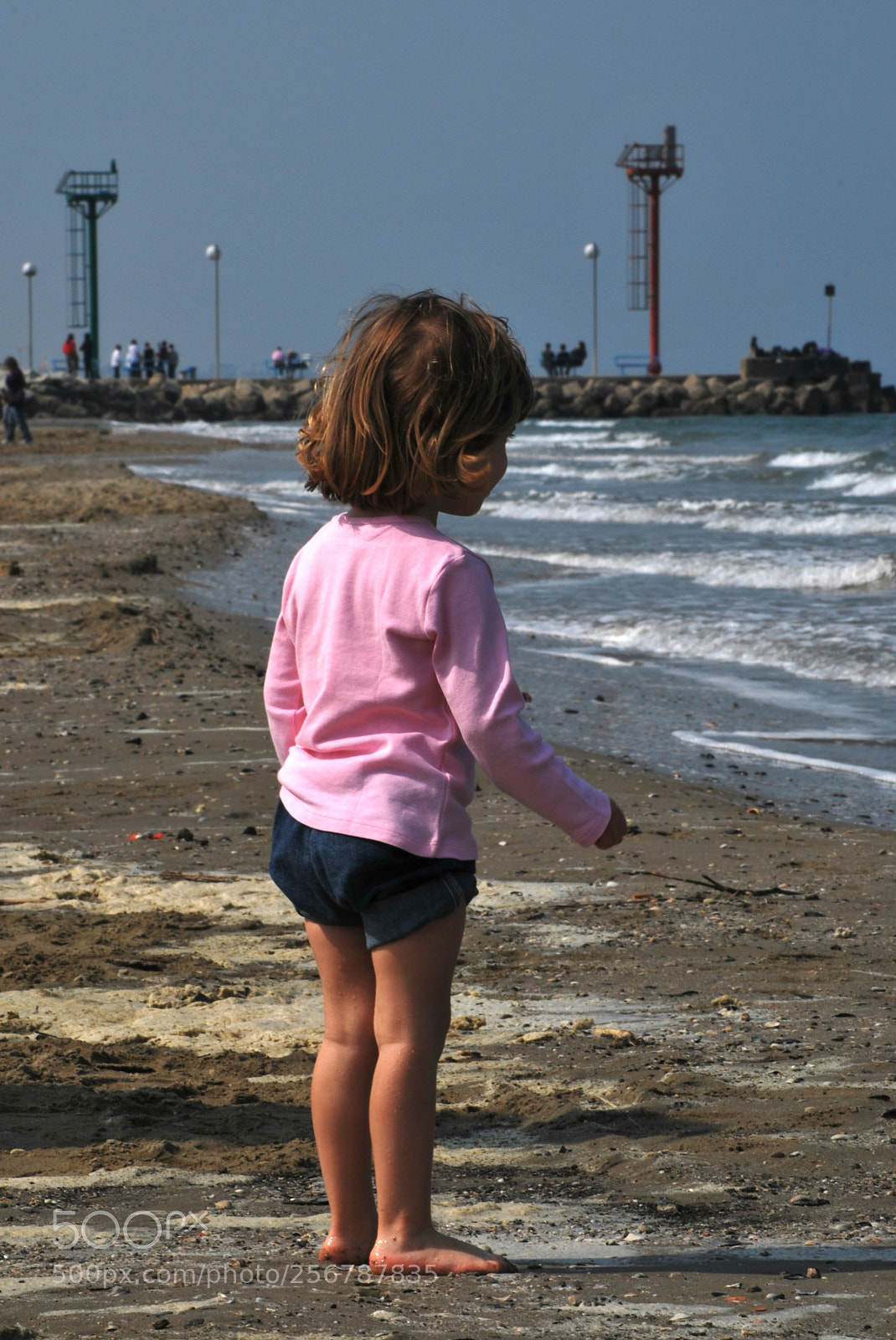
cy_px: 670
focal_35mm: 165
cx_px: 448
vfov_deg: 12.4
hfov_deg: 8.3
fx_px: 6146
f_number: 22
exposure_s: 1/125
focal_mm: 110
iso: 100
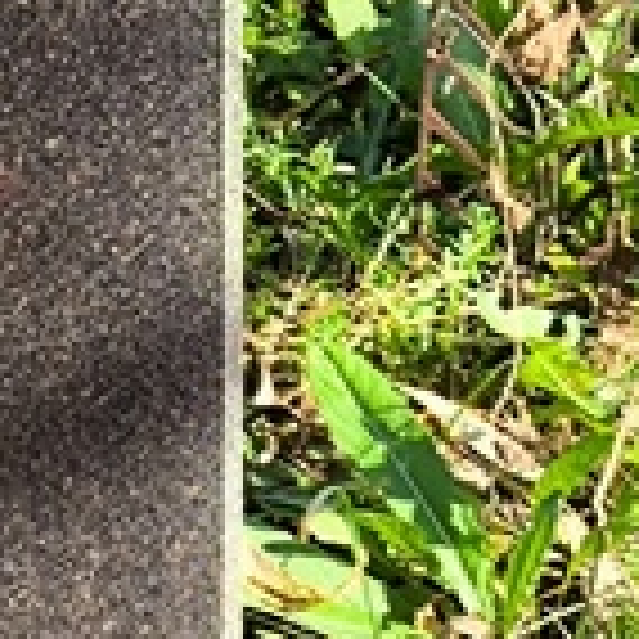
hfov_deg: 6.8
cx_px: -749
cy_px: 225
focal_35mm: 248
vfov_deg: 7.1
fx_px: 5179
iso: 50
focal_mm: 4.71
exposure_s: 1/318
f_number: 1.7
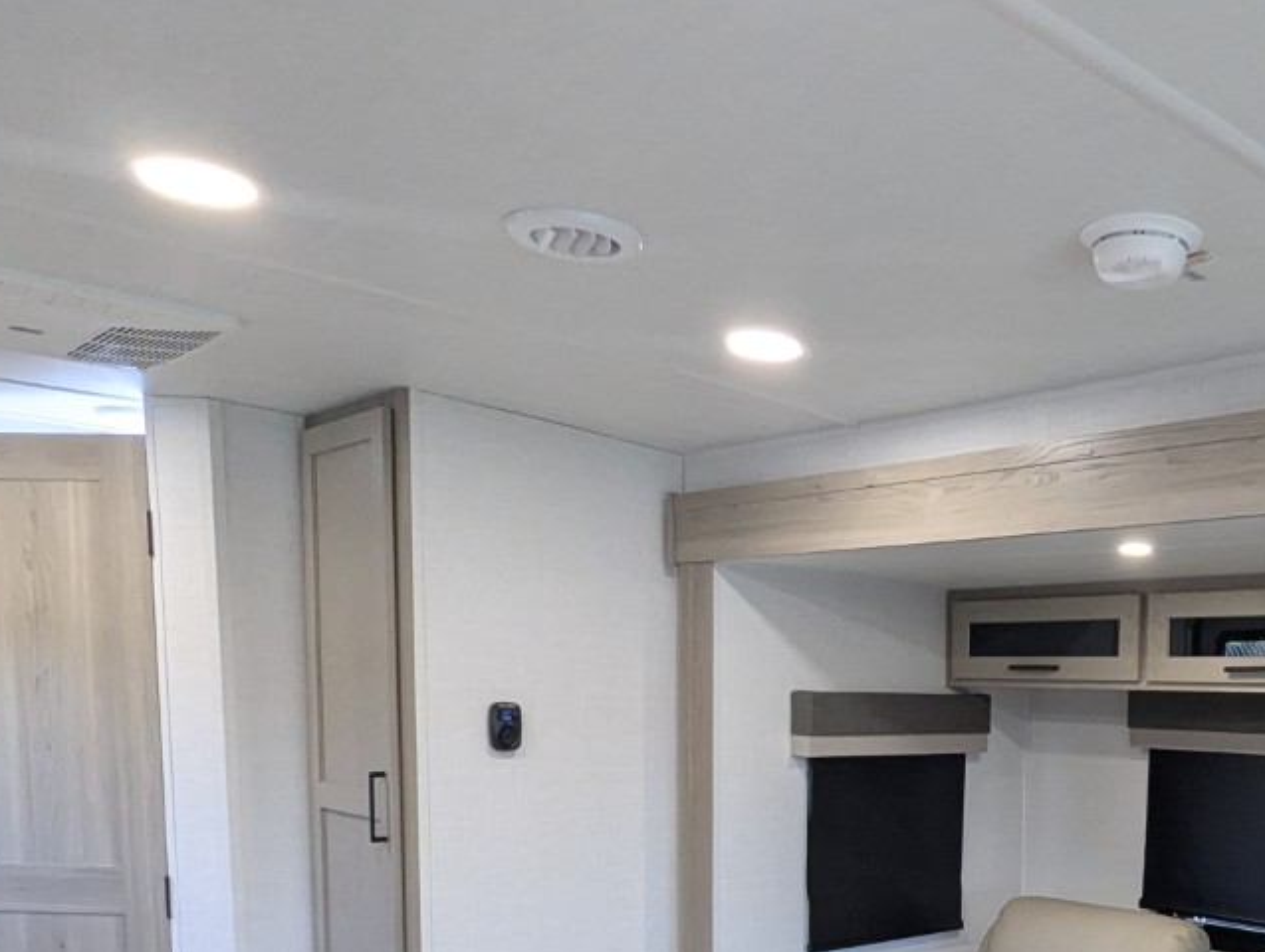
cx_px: 1006
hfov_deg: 49.6
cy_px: 831
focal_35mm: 35
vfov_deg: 38.4
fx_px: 1280
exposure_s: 1/67.1
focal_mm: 2.35
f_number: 2.2
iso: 329
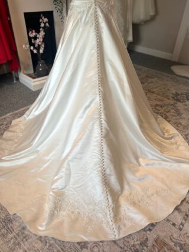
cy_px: 126
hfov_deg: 53.0
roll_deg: -2.6
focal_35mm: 26
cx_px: 94
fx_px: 189
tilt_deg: -36.3
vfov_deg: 67.3
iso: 40
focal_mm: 5.7
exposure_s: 1/246
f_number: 1.5
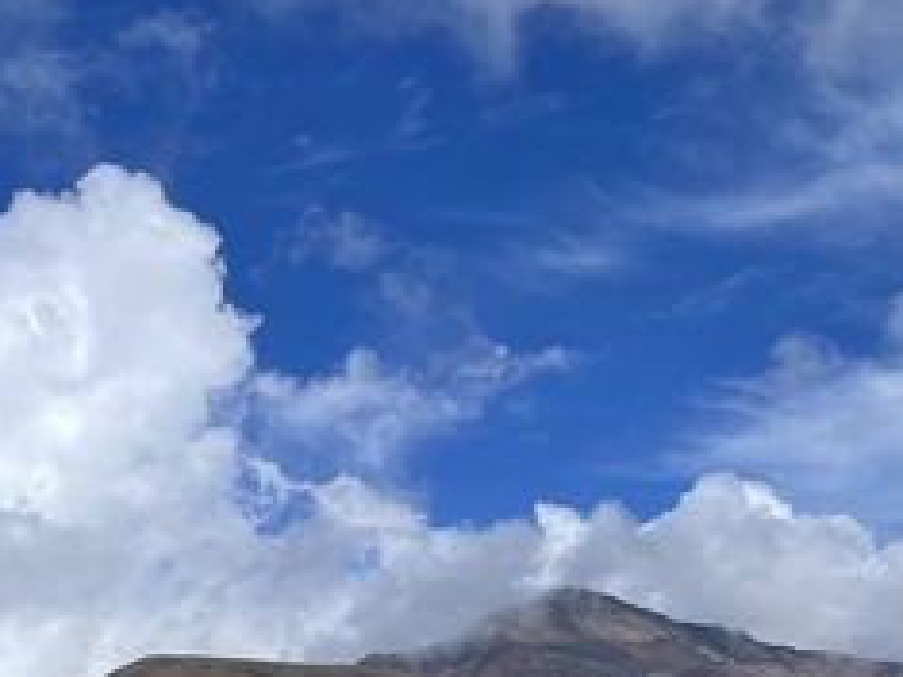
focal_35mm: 62
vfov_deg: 23.5
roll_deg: +2.3
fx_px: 1617
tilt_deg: +12.1
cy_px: 465
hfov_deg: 31.1
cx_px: 549
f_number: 1.6
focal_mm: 4.2
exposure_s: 1/9804
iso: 32
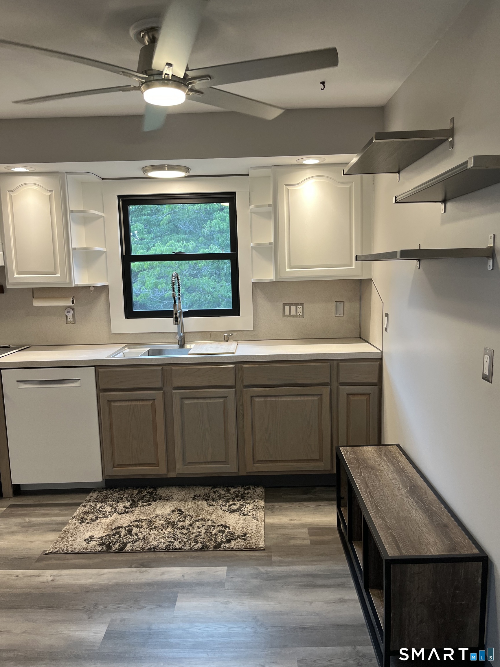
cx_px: 250
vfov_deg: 67.3
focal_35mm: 26
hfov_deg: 53.1
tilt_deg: -6.8
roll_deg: +1.9
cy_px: 334
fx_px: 501
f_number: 1.6
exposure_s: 1/120
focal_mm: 5.1
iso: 125
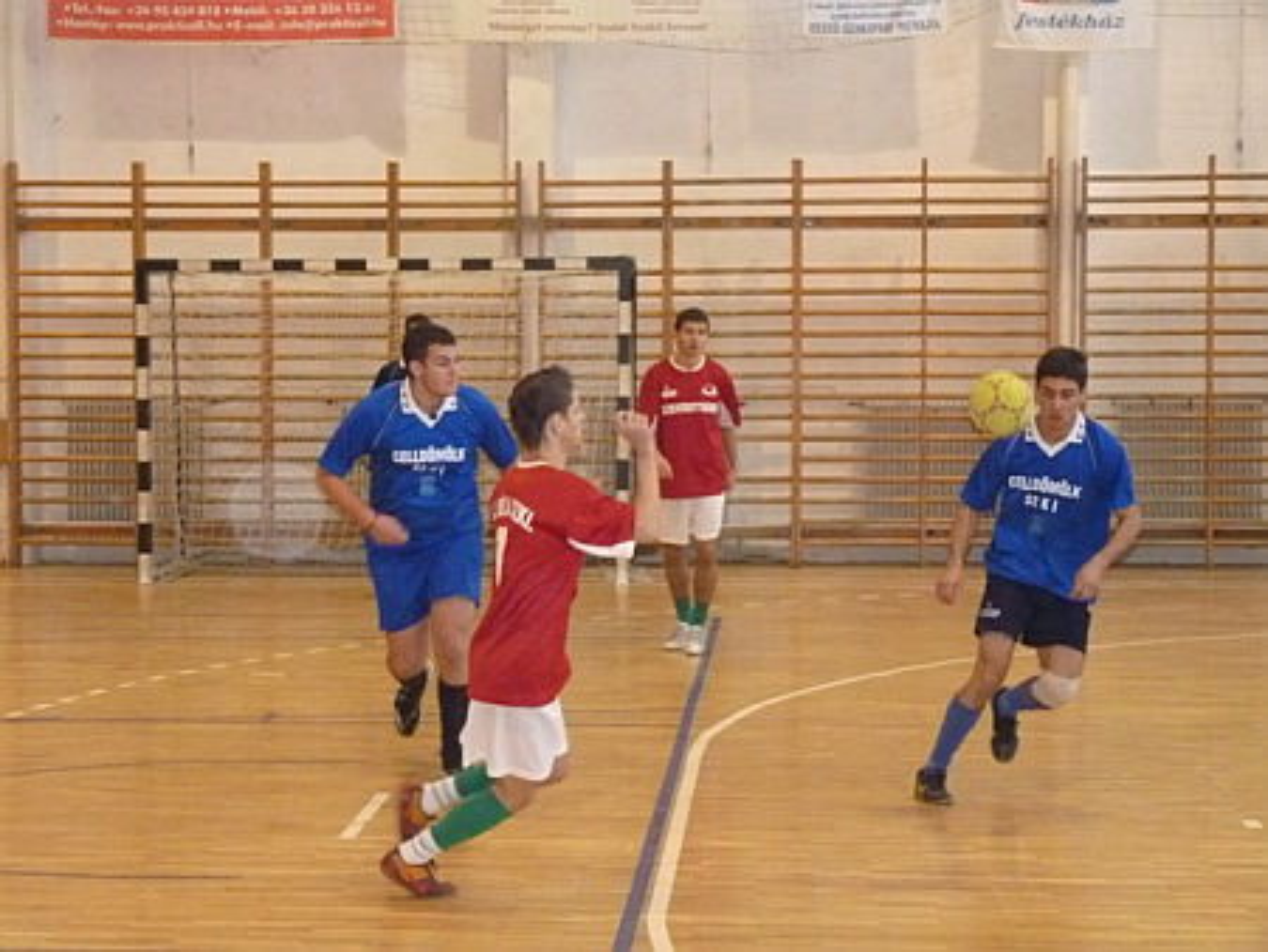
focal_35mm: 91
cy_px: 476
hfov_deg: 21.5
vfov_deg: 16.3
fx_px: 3335
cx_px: 634
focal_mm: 16.1
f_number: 3.4
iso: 800
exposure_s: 1/160
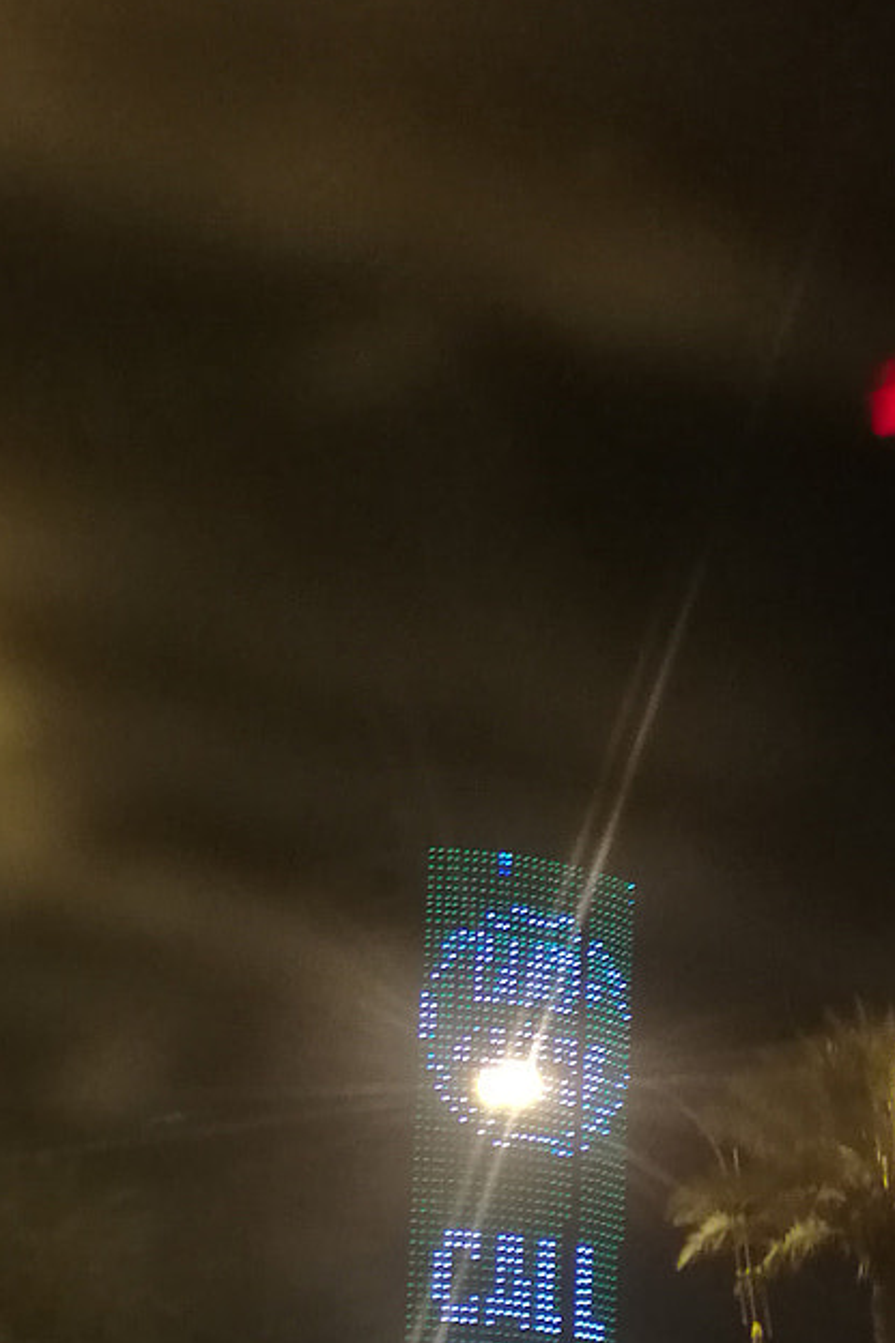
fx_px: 2685
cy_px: 1089
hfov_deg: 18.9
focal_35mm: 72
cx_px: 353
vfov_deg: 27.5
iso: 500
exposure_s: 1/25
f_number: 2
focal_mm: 4.04
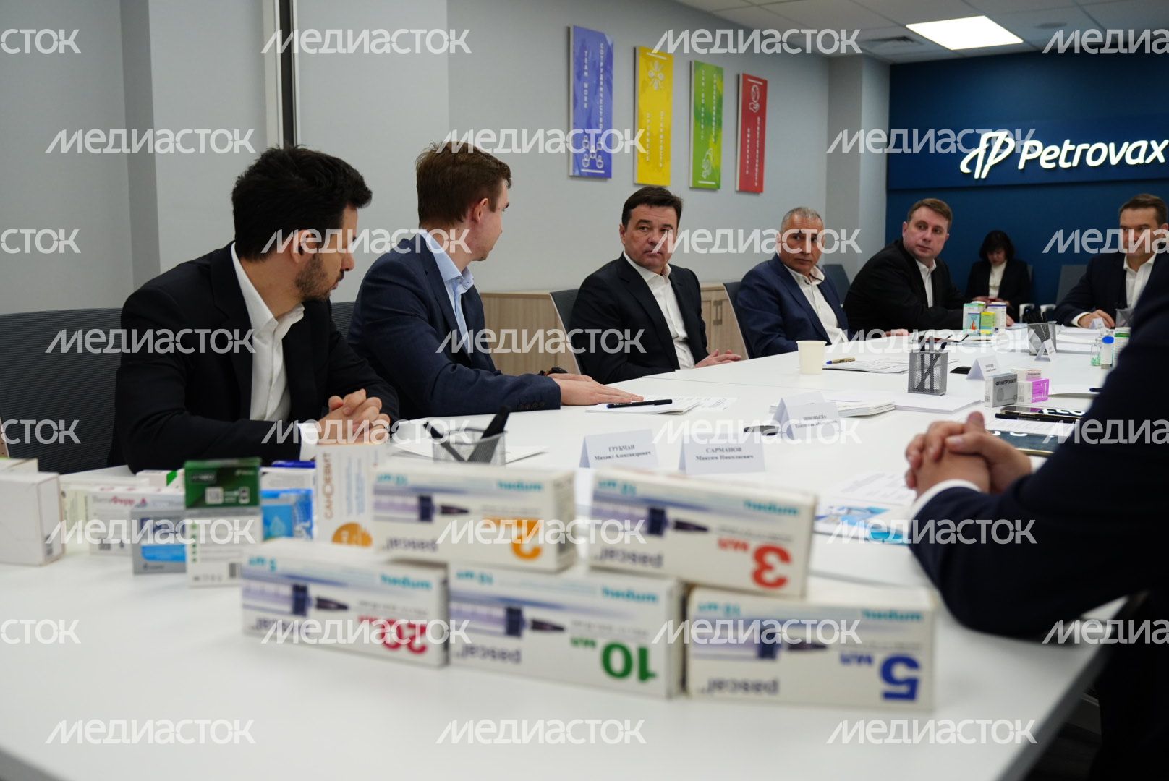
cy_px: 390
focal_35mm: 34
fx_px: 1105
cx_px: 584
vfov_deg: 38.9
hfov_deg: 55.8
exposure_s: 1/640
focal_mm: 34
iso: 2000
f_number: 4
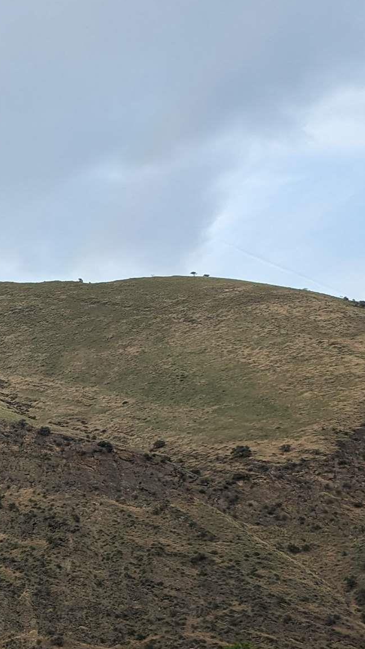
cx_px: -458
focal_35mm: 69
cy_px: 471
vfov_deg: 30.2
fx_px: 1187
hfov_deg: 13.6
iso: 45
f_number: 1.85
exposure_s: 1/618
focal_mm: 6.81
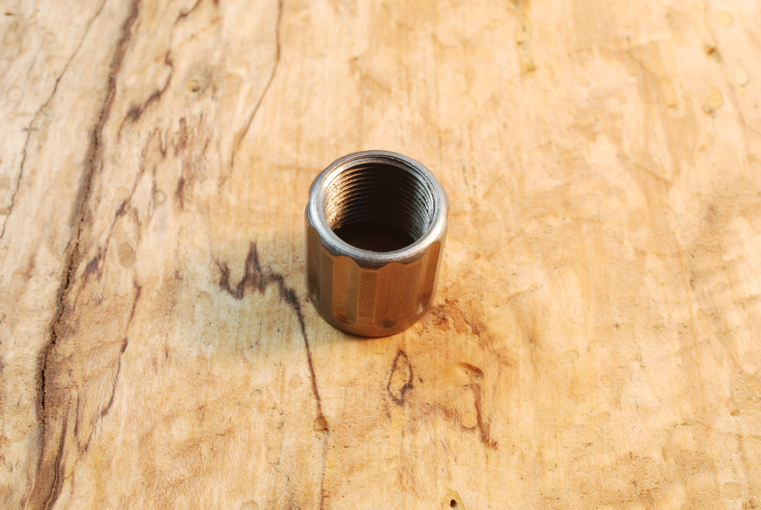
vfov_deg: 22.7
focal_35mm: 60
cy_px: 255
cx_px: 380
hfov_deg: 33.4
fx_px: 1270
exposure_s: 1/10
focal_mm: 40
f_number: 22
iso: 200
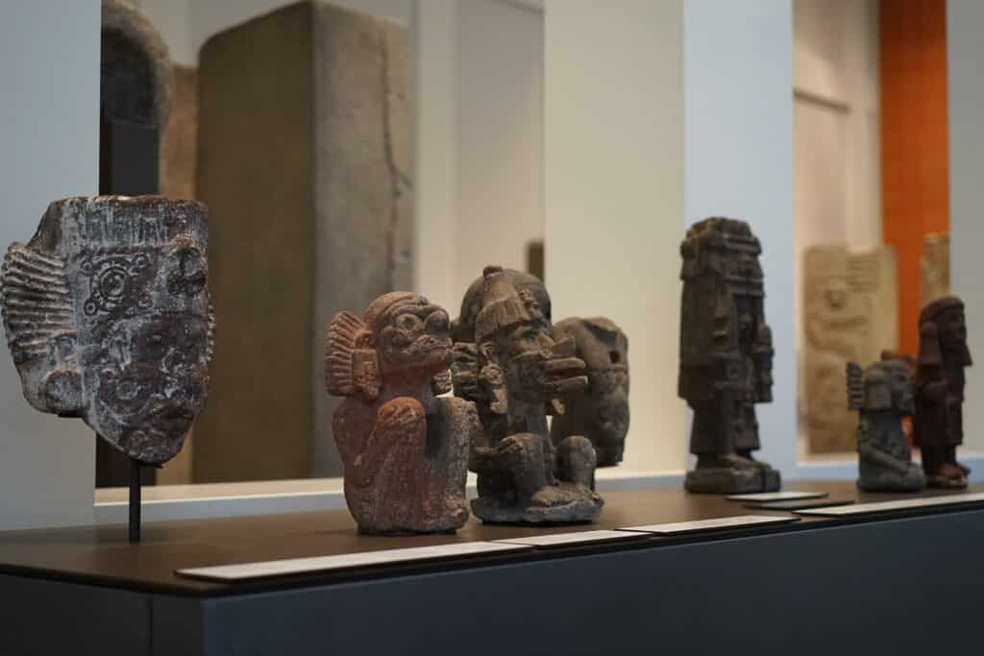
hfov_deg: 36.2
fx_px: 1503
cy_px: 328
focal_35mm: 55
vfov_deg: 24.6
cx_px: 492
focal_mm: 55
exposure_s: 1/160
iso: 1600
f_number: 2.5
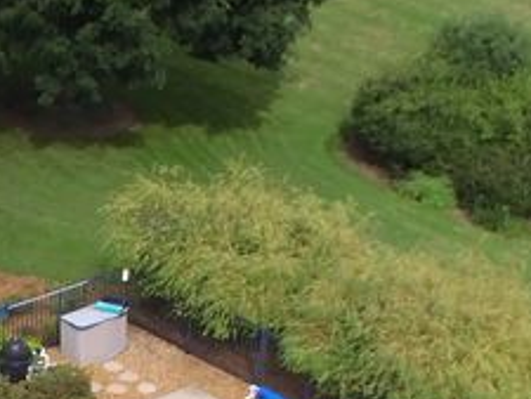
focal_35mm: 91
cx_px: -57
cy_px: 505
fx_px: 1397
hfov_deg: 20.5
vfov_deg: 15.5
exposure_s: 1/683
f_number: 2.8
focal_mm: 3.61
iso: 100
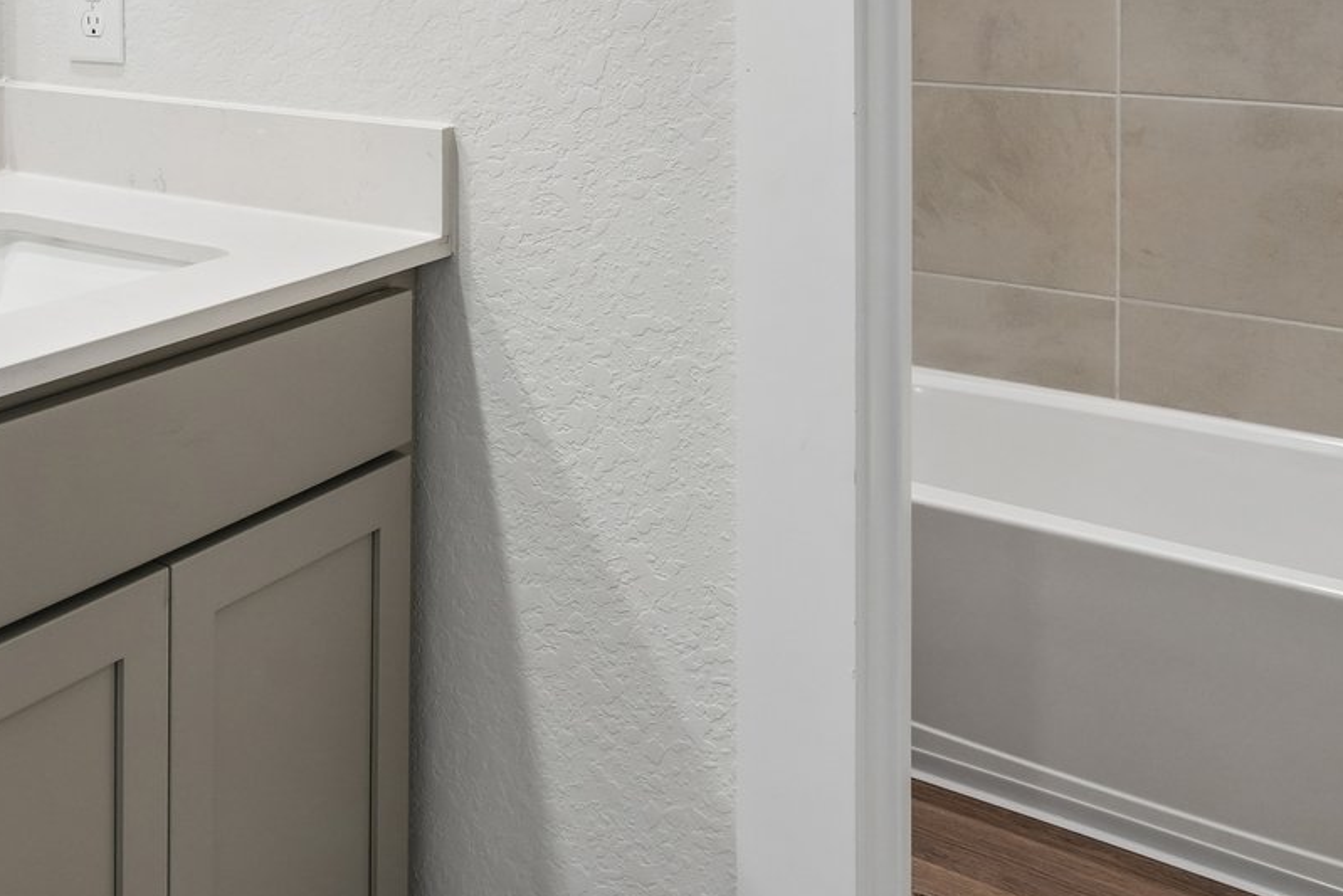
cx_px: -49
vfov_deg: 29.9
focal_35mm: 41
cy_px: -43
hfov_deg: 40.5
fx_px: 1530
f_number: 8
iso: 400
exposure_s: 1/30
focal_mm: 16
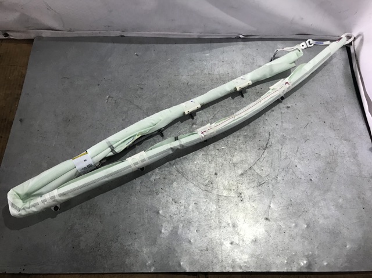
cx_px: 186
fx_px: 301
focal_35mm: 28
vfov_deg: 49.7
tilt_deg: -63.9
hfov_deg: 63.5
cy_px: 139
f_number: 1.8
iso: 40
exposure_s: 1/20
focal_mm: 3.99
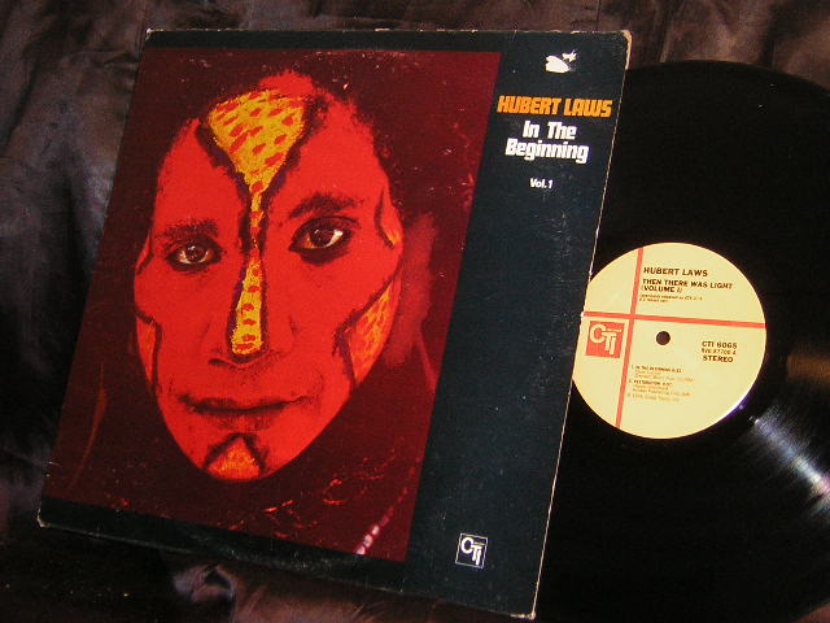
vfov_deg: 25.2
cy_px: 312
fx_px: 1391
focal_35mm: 58
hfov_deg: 33.2
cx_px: 415
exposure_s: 1/60.1
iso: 142
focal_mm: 7.6
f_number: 3.3
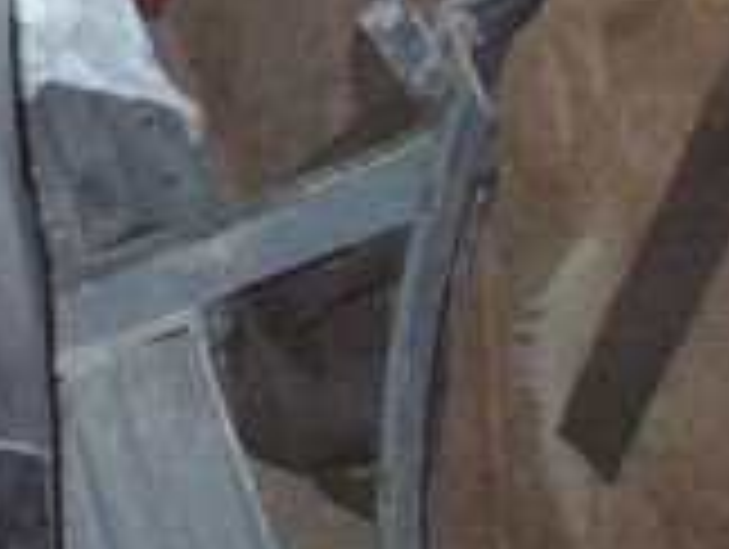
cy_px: -374
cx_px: -603
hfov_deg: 12.9
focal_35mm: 138
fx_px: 2911
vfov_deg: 10.3
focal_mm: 5.8
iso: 400
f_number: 2.8
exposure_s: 1/60
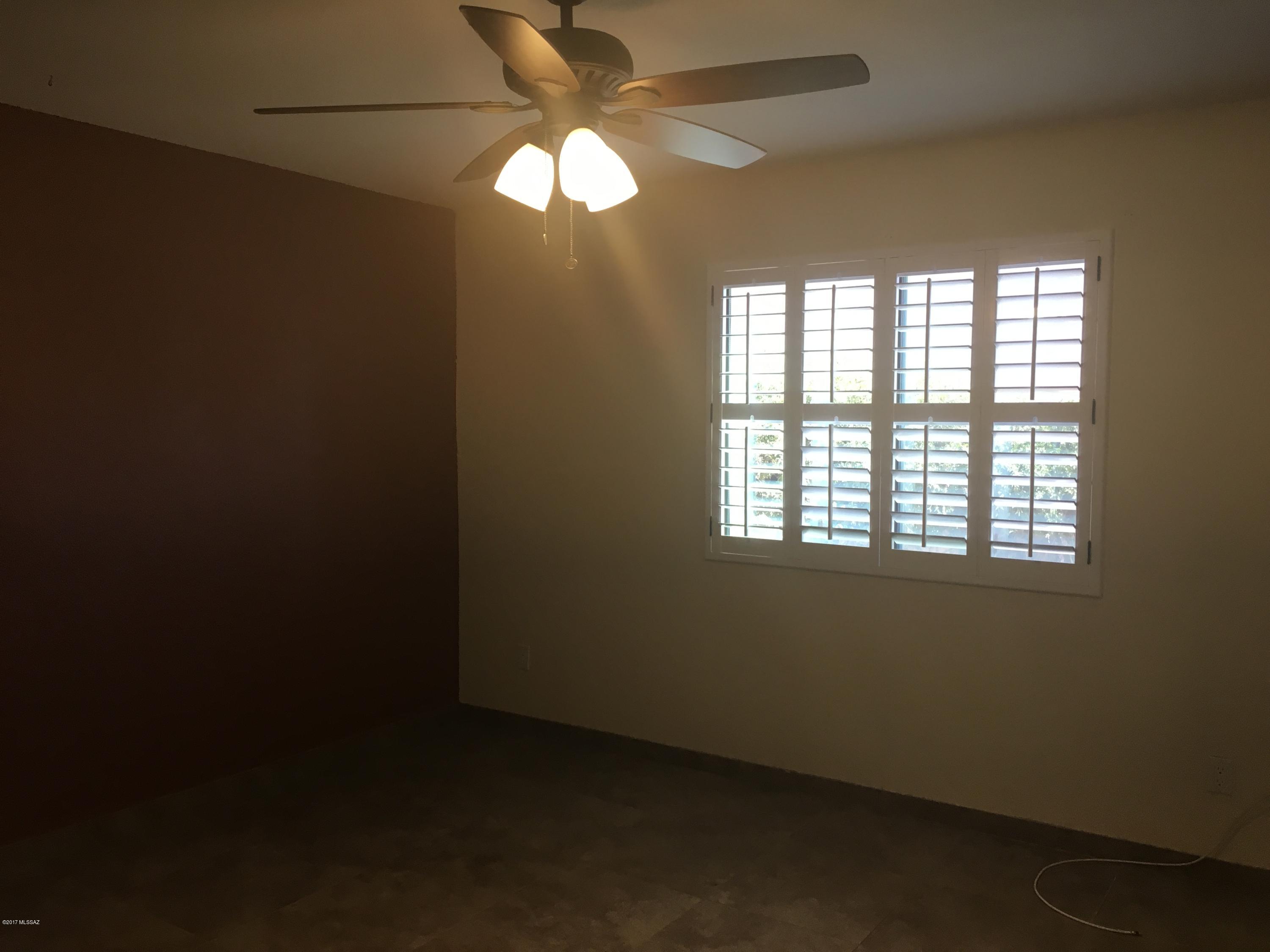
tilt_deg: -2.0
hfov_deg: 61.7
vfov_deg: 48.2
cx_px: 635
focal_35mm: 29
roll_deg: -0.3
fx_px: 1064
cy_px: 476
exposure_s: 1/30
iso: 25
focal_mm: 4.15
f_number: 2.2
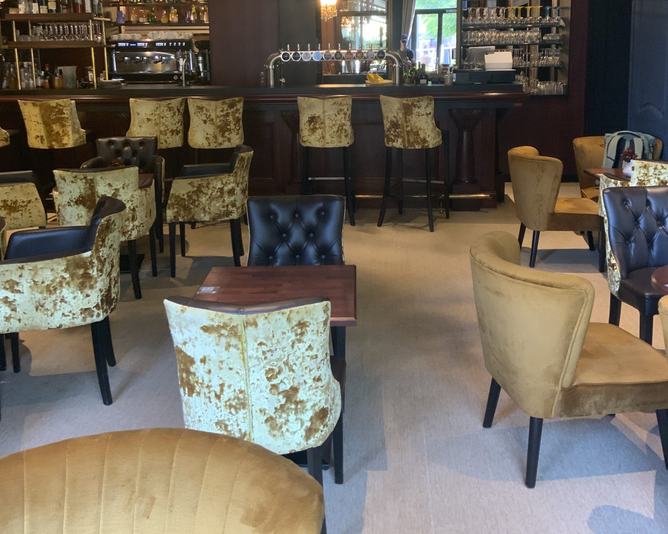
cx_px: 332
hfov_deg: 47.9
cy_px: 175
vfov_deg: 38.7
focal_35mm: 38
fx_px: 751
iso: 160
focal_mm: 3
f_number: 1.8
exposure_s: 1/50
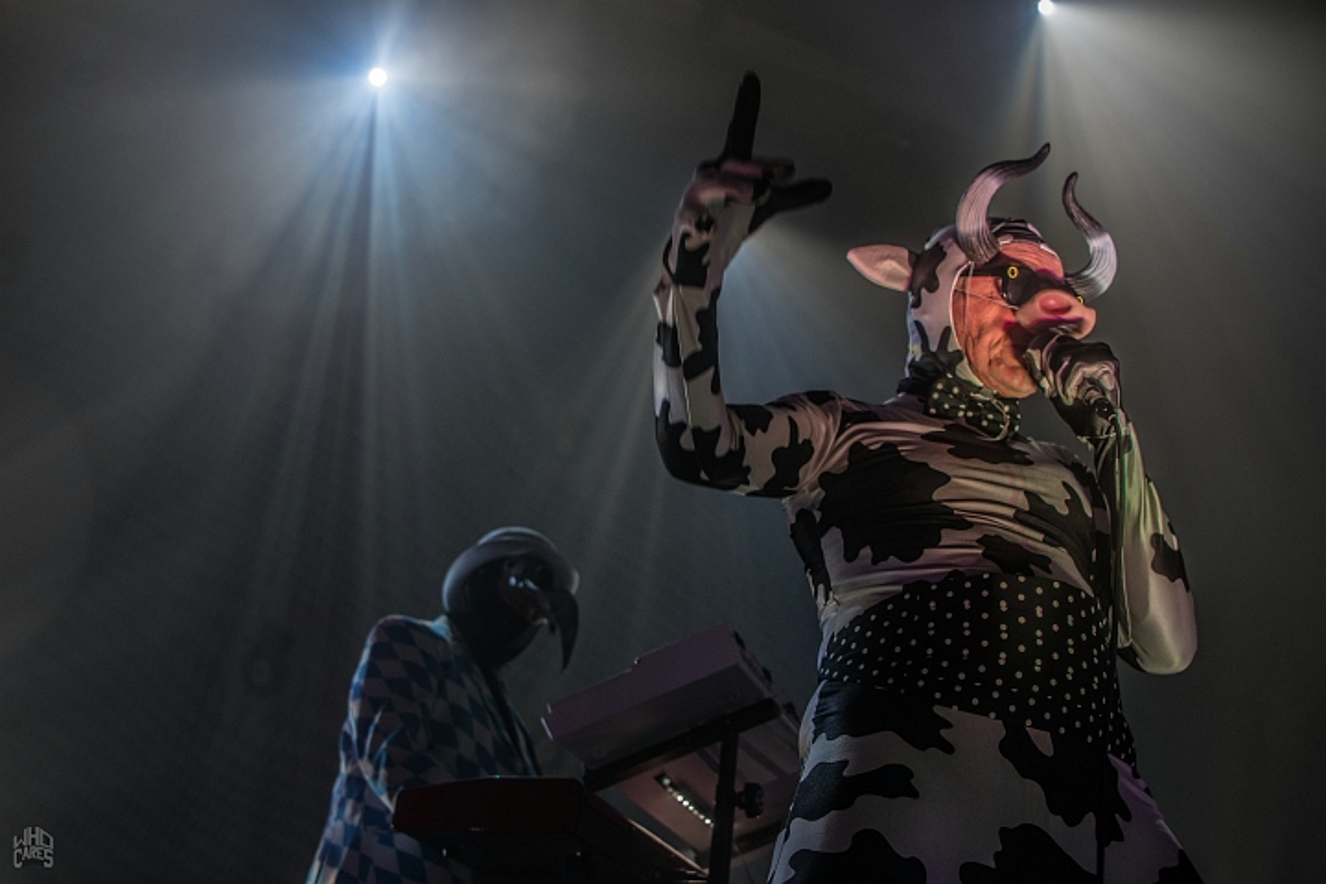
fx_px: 1326
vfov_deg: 36.9
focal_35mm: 36
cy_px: 442
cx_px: 663
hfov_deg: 53.1
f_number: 2.8
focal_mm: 24
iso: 250
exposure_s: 1/80
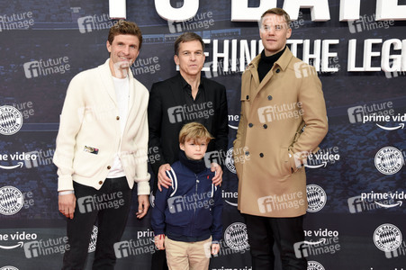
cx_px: 203
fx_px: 541
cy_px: 135
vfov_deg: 28.0
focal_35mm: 48
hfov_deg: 41.1
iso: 1600
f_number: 6.3
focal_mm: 48
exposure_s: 1/125
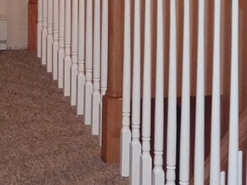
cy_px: -183
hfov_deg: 13.8
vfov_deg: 9.8
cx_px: -18
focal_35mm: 140
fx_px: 998
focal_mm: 4.1
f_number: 3.3
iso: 250
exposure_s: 1/30
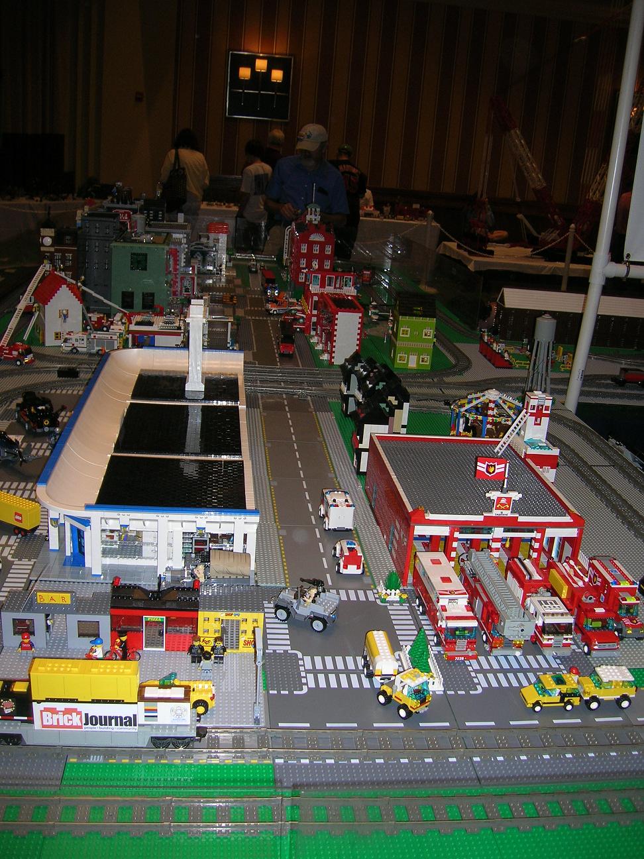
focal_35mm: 34
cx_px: 322
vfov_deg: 54.0
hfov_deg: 41.8
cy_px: 430
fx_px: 843
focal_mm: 5.7
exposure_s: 1/60.1
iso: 50
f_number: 2.9
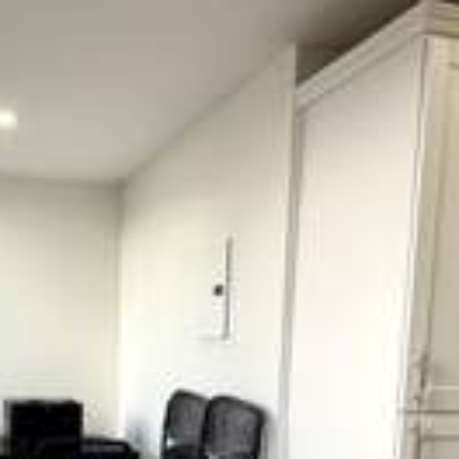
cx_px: 129
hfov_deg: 36.9
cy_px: 442
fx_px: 675
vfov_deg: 34.7
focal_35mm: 45
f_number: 2.2
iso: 100
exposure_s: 1/120
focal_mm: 2.22
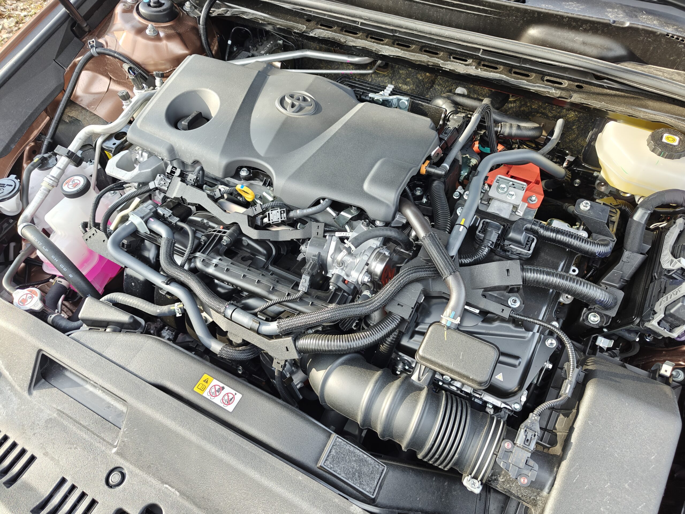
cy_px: 257
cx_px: 342
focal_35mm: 23
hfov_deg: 73.9
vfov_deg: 58.9
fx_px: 455
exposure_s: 1/100
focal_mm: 6.06
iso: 100
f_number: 1.6
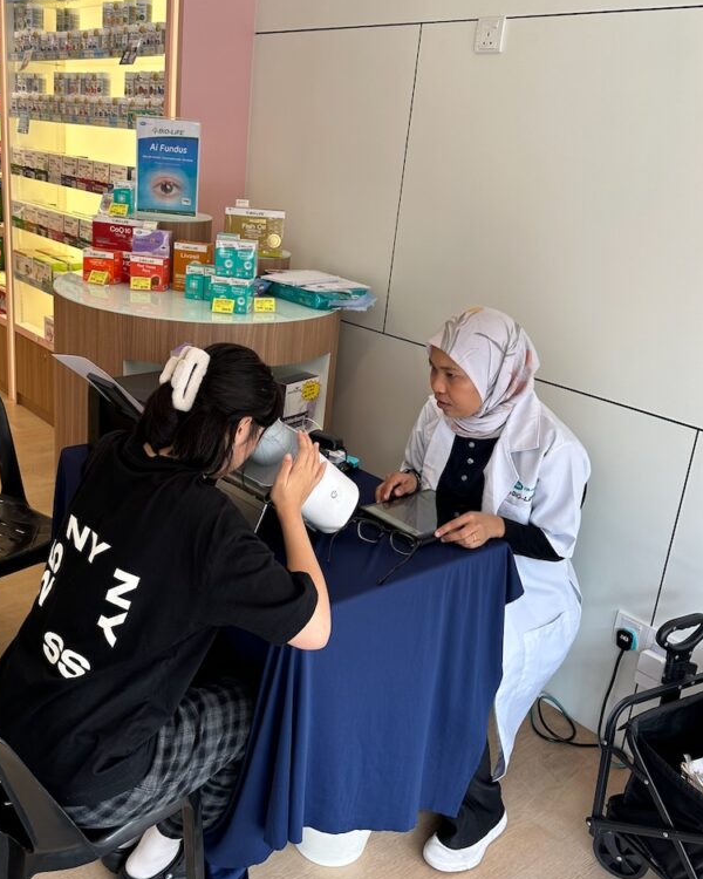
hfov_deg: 45.4
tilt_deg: -17.4
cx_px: 264
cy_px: 407
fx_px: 832
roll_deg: -4.5
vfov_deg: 55.6
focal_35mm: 32
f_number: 1.78
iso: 64
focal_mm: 6.86
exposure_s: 1/142
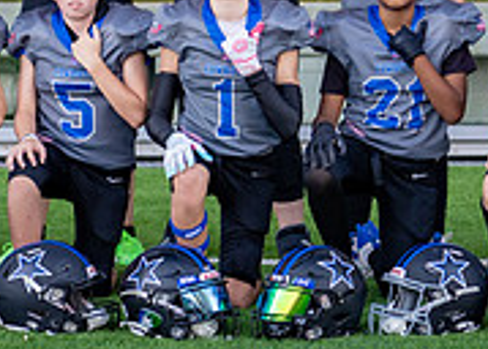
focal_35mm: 199
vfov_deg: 7.2
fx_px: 2759
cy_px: 57
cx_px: 391
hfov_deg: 10.1
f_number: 2
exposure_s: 1/400
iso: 320
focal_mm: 50
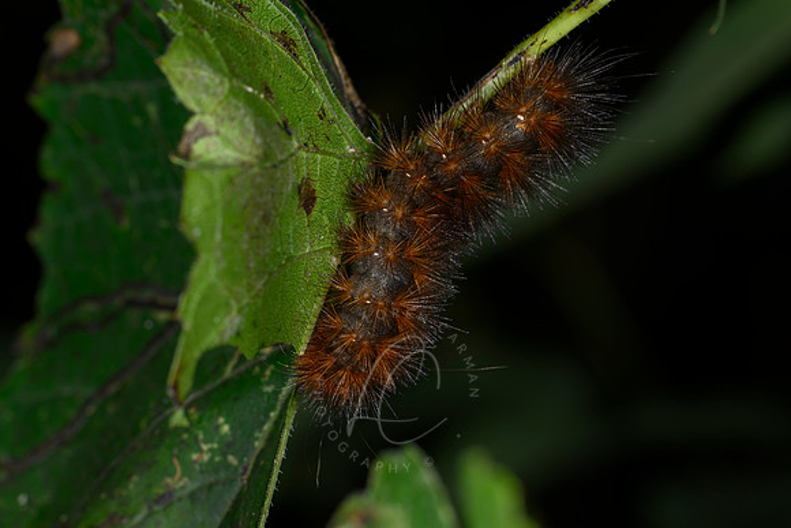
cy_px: 264
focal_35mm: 105
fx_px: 2308
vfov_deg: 13.0
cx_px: 396
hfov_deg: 19.5
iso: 64
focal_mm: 105
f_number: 18
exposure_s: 1/250
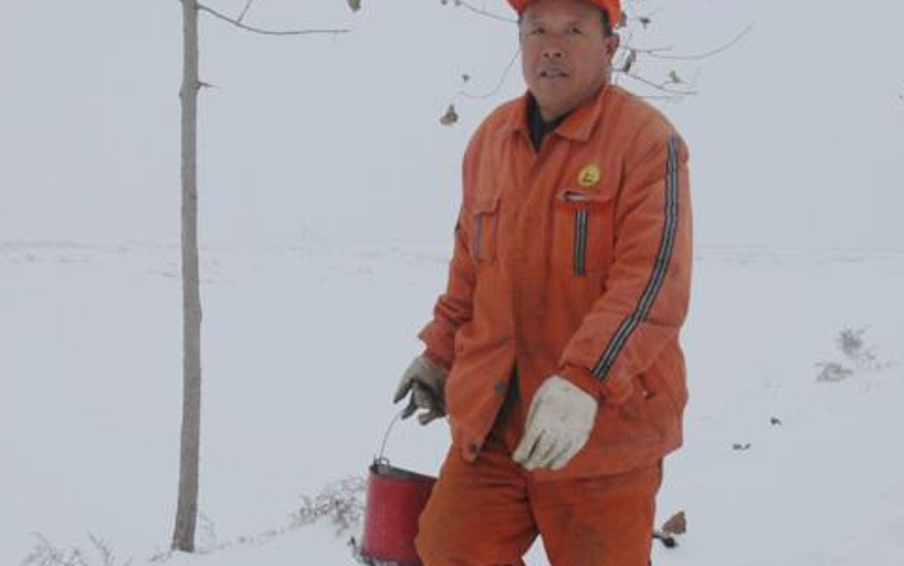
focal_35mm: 51
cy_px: 357
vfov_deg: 25.3
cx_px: 464
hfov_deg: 39.5
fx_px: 1257
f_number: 10
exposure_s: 1/400
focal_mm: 20
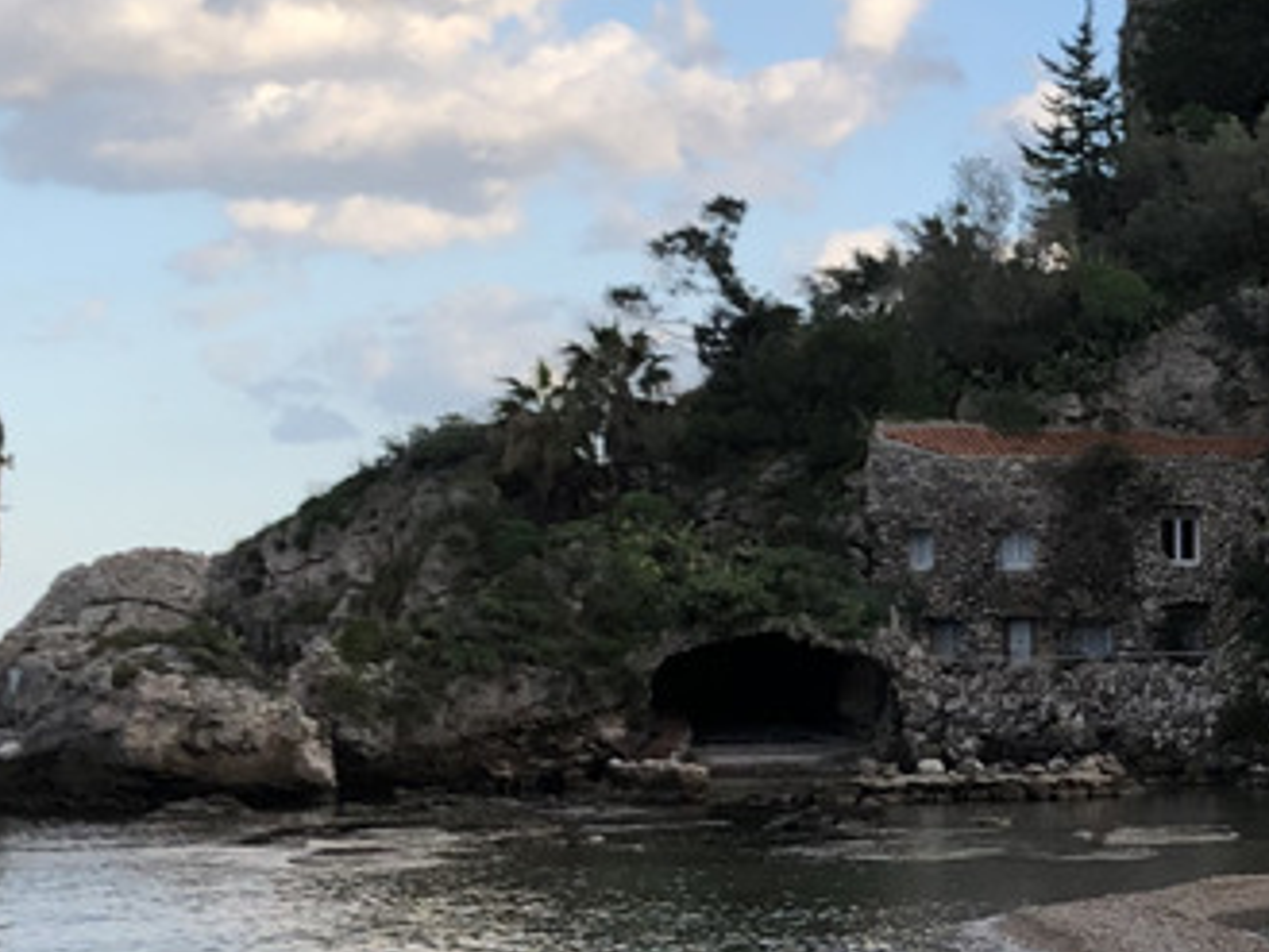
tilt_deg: -0.6
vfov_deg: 14.5
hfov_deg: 18.5
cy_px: 678
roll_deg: +1.9
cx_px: 1412
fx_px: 3741
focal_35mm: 102
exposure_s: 1/657
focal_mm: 4
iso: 20
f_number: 1.8
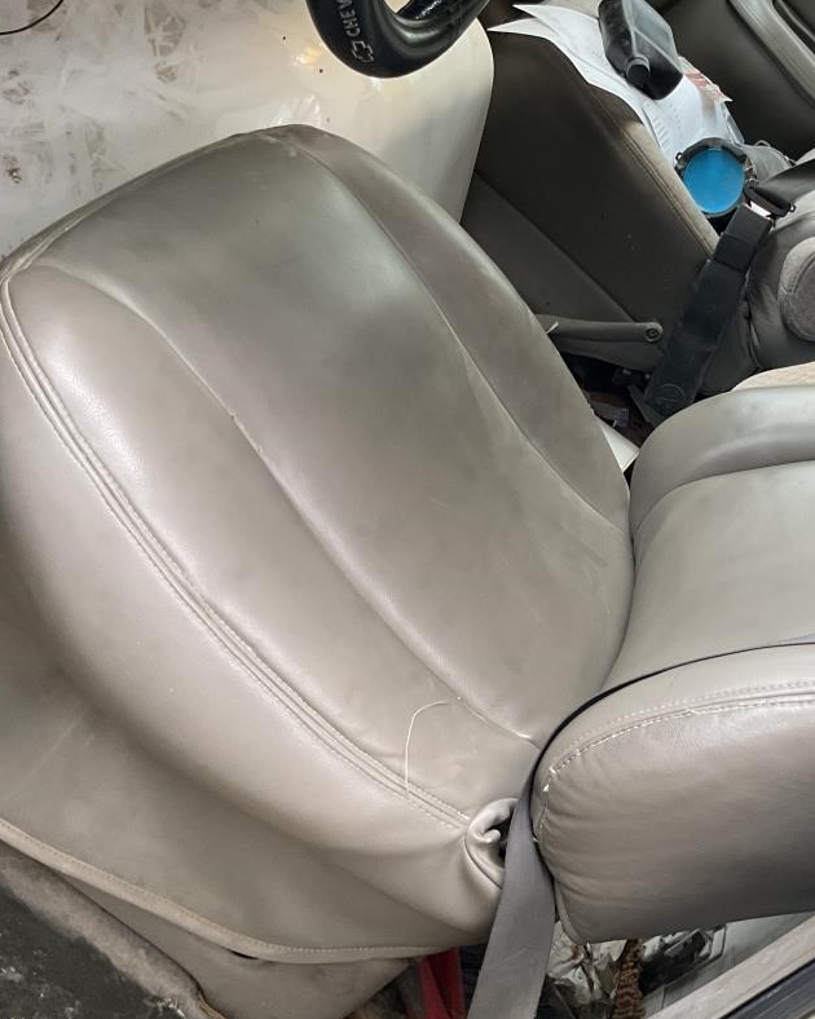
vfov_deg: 40.2
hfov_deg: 31.4
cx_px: 715
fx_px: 1387
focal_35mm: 46
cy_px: 428
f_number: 1.8
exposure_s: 1/60
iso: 64
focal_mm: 3
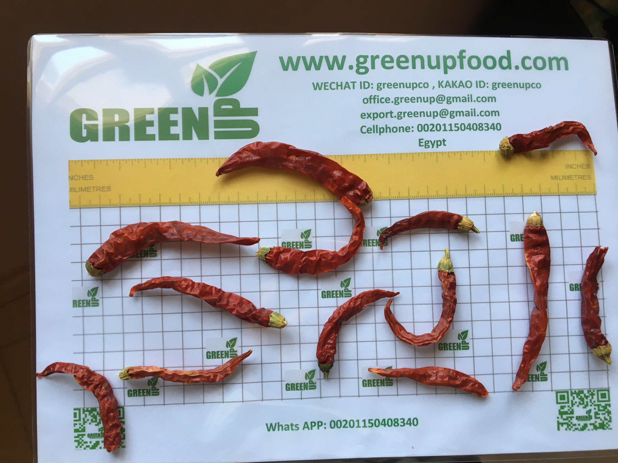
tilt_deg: -78.5
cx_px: 309
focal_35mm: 29
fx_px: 518
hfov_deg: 61.7
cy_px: 232
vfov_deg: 48.2
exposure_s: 1/33
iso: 64
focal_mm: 4.15
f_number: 2.2
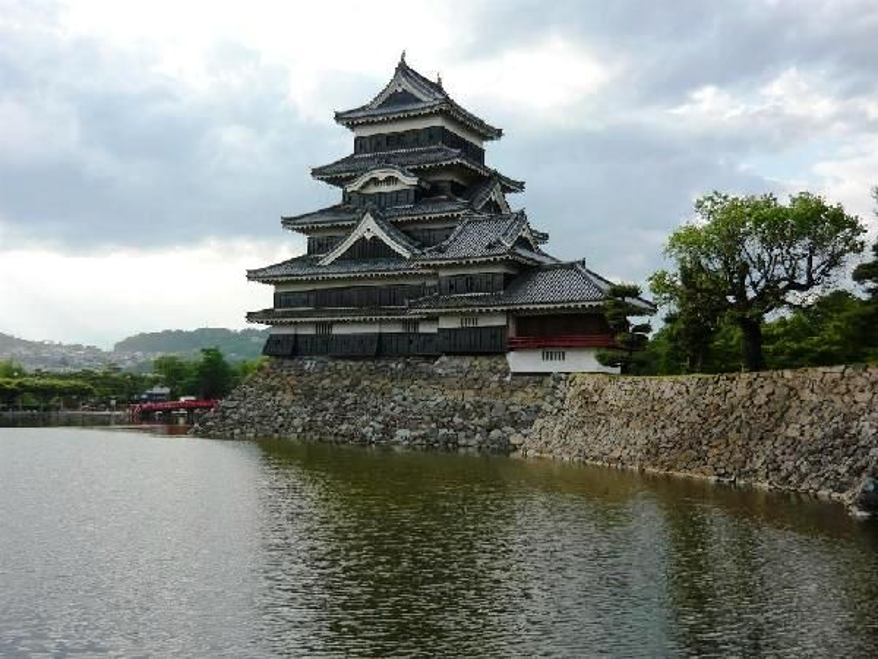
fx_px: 913
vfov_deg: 39.7
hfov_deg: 51.4
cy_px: 330
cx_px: 439
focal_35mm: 36
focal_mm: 6
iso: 100
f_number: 2.9
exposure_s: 1/500
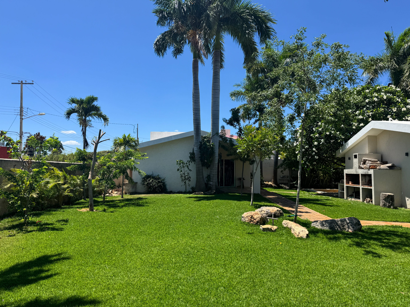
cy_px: 154
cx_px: 205
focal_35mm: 24
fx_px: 284
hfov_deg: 71.6
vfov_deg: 56.8
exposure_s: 1/3800
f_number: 1.8
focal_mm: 6.76
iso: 80
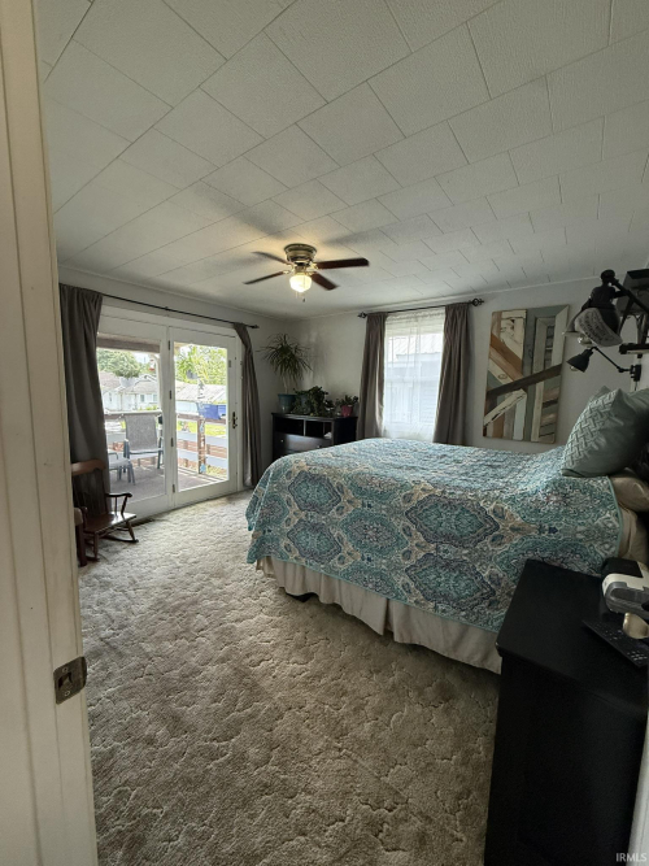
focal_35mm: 14
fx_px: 350
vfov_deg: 102.1
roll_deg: -0.8
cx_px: 324
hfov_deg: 85.7
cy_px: 433
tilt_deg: -6.5
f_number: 2.2
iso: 400
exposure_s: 1/120
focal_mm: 2.22
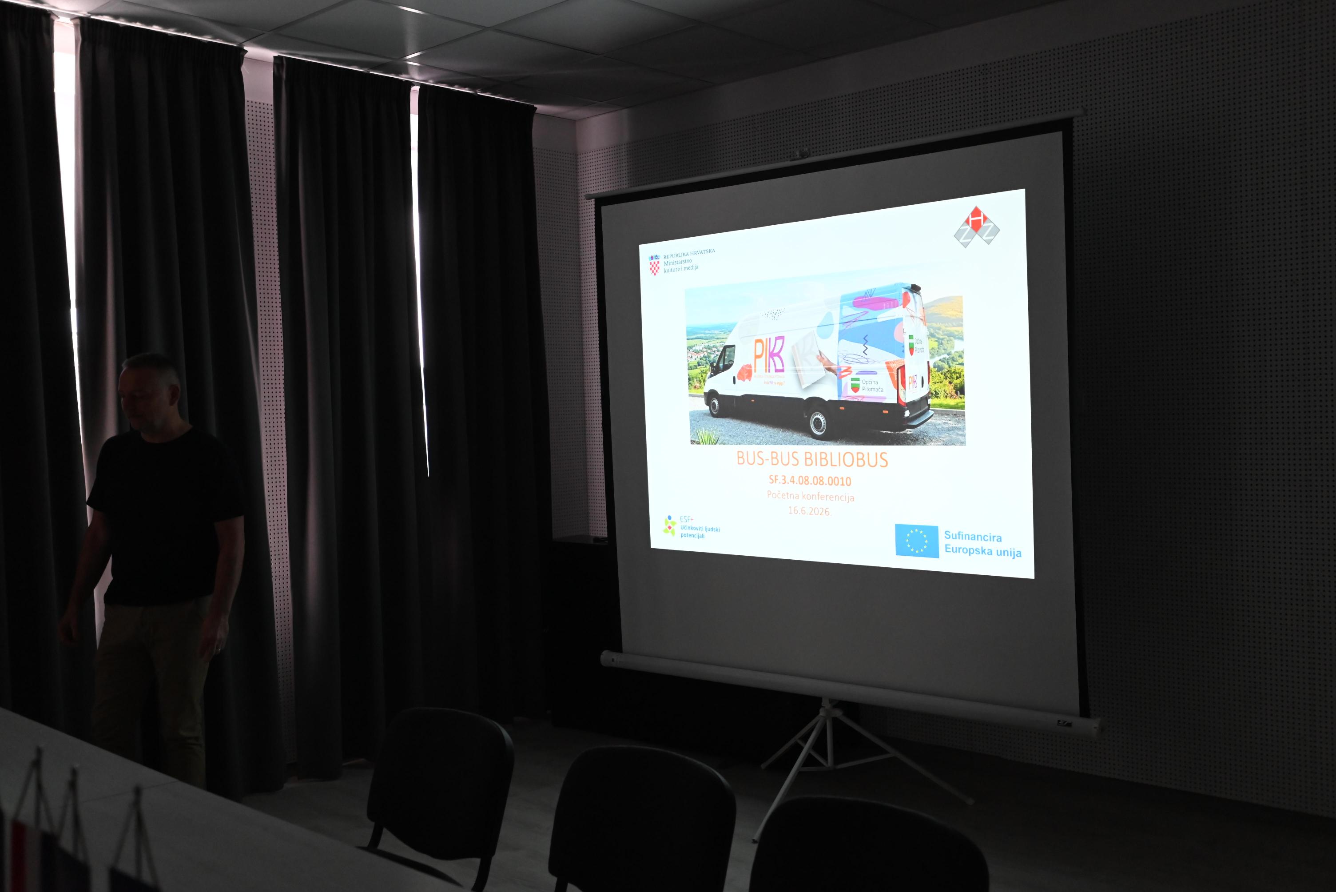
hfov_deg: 54.4
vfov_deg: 37.9
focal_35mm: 35
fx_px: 1299
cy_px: 446
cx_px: 668
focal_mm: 35
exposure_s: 1/800
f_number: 2.8
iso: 2500
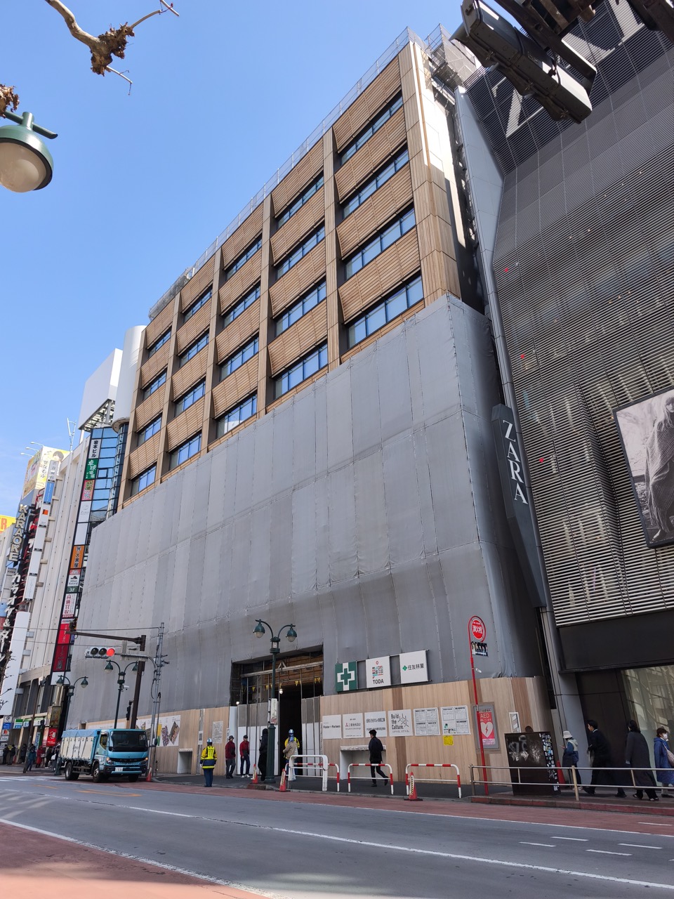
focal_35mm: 23
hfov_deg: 58.9
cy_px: 450
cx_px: 337
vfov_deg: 73.9
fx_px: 597
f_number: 1.6
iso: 50
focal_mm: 6.57
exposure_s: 1/1332
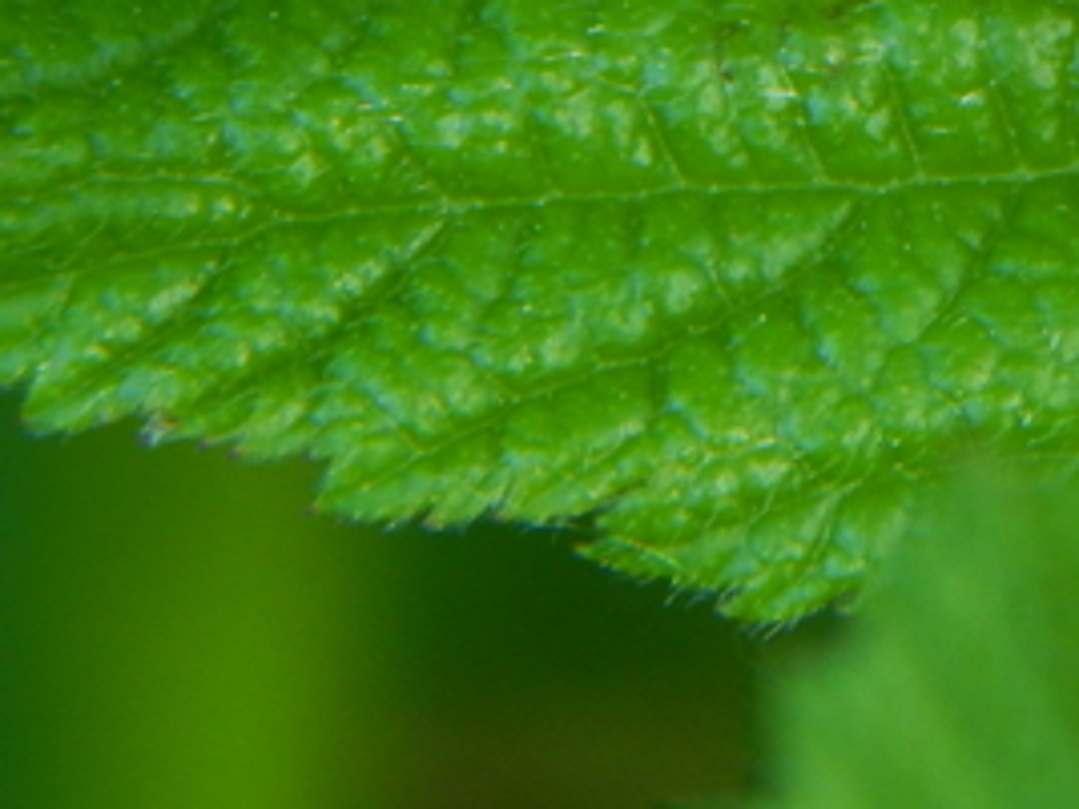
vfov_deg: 2.6
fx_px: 18048
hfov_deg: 3.4
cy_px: -390
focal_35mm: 579
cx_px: 1343
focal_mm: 32.8
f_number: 5.3
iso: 125
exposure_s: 1/60
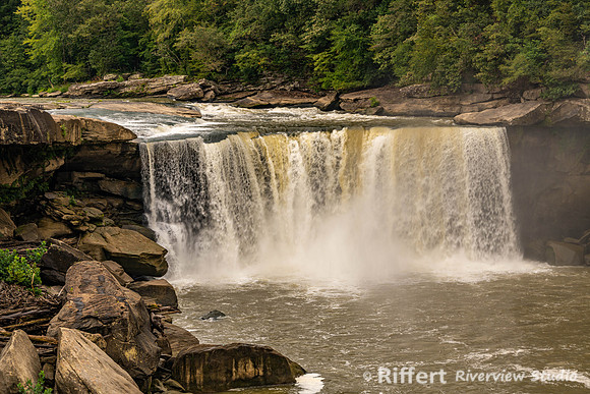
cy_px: 197
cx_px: 295
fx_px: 1836
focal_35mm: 112
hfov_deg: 18.3
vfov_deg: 12.2
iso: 64
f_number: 13
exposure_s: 1/60
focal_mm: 112
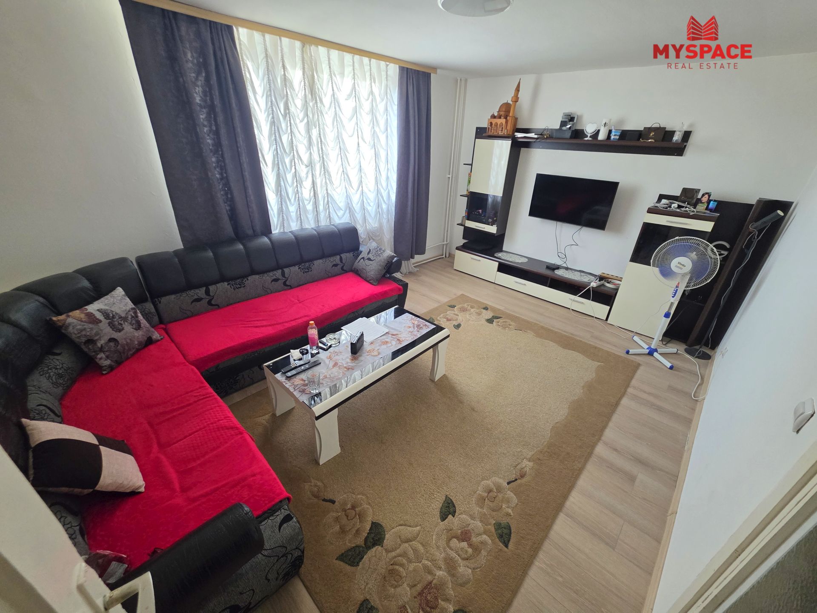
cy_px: 306
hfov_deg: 106.2
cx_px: 408
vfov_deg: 89.9
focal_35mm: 13
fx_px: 307
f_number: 1.9
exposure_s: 1/100
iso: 160
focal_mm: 2.2
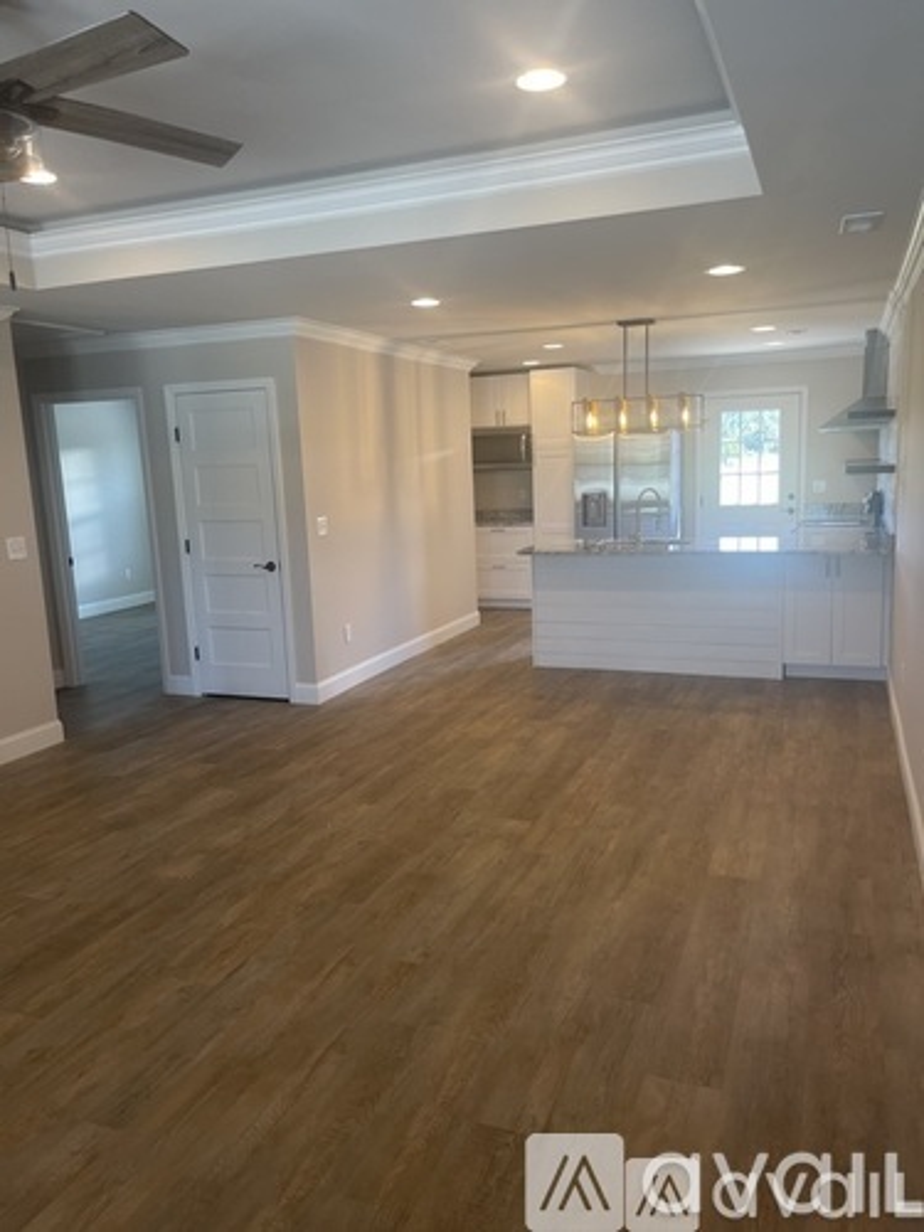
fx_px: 925
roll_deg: +1.9
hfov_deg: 53.1
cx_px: 462
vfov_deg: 67.3
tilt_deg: -11.2
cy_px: 616
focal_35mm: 26
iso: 100
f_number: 1.6
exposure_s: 1/120
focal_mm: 5.1
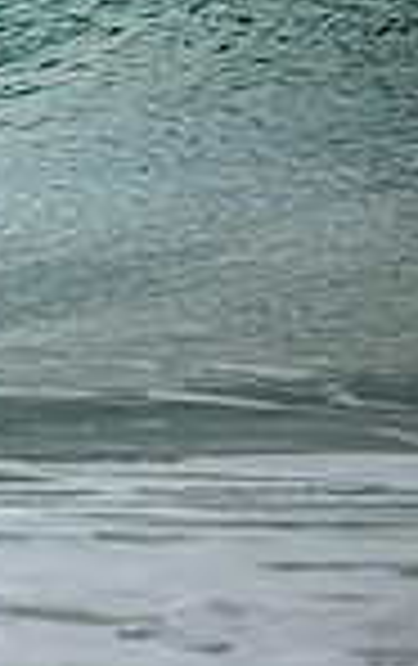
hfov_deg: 0.4
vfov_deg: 0.7
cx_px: -849
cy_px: -196
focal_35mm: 3188
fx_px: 57883
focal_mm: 800
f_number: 6.3
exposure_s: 1/2000
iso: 400
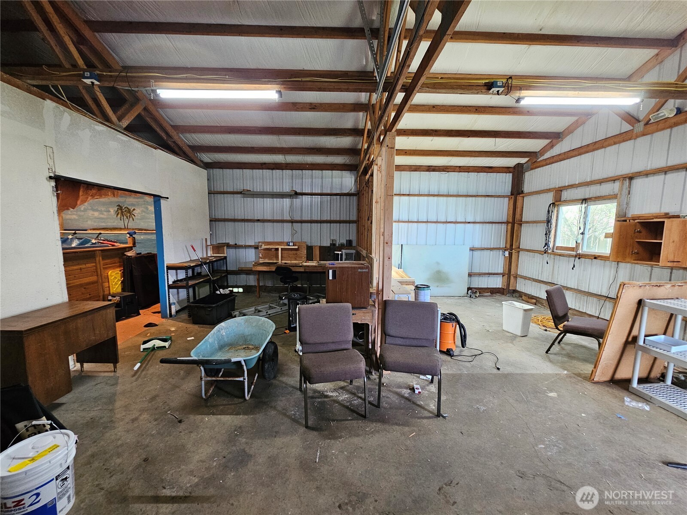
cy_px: 258
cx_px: 344
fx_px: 258
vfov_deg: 89.9
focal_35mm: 13
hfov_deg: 106.2
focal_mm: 2.2
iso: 320
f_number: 2.2
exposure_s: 1/30
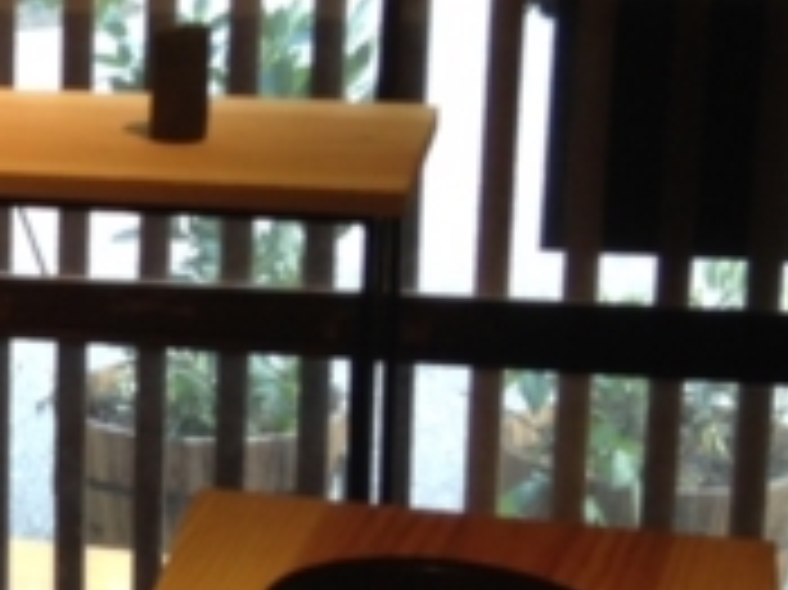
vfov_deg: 9.8
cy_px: 338
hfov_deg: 12.0
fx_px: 3435
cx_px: -675
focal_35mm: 151
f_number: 2.4
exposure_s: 1/20
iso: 50
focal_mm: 4.12
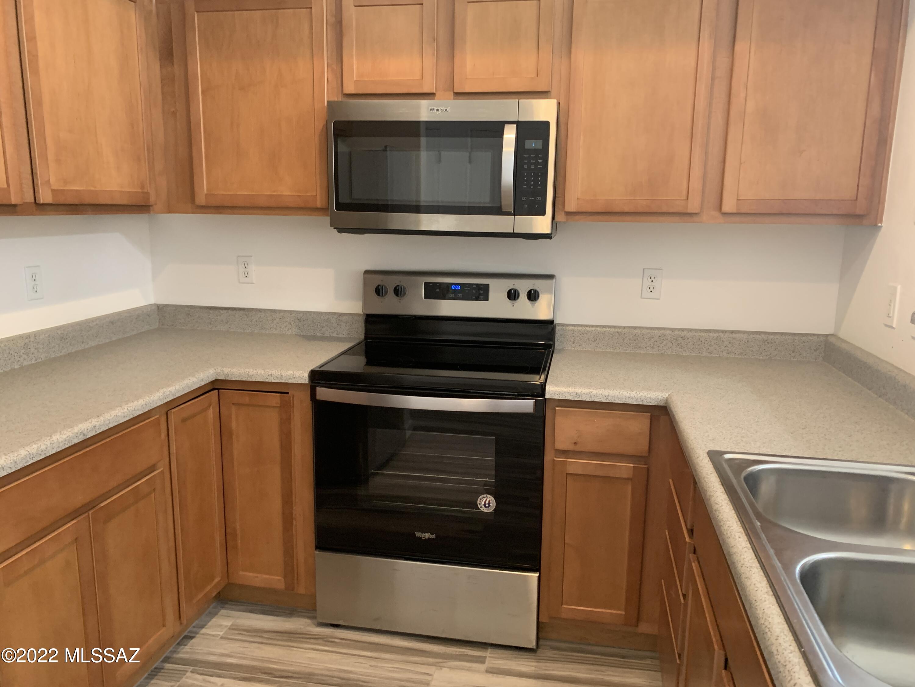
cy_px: 344
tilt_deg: -12.6
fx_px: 687
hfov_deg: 67.3
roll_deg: +0.1
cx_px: 458
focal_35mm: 26
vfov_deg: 53.1
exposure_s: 1/60
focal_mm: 4.25
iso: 250
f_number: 1.8
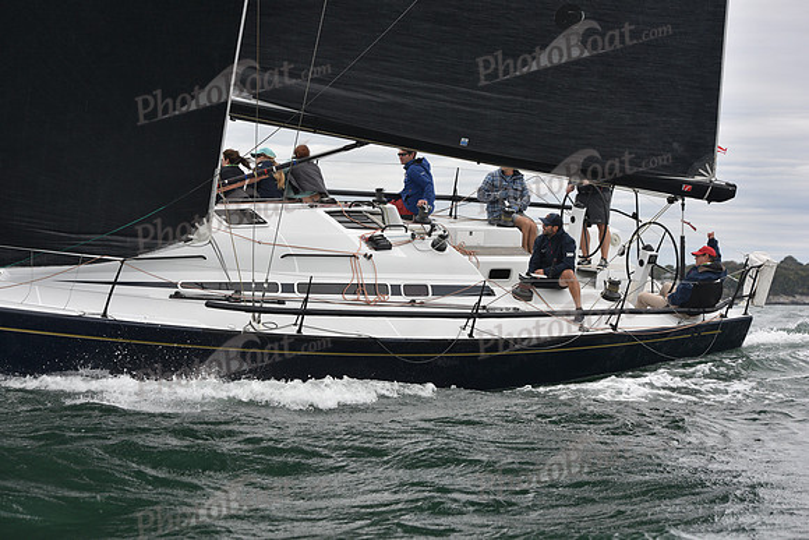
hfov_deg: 23.6
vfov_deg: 15.9
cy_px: 270
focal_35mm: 86
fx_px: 1933
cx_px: 404
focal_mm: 86
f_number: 5.6
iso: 320
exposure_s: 1/1000
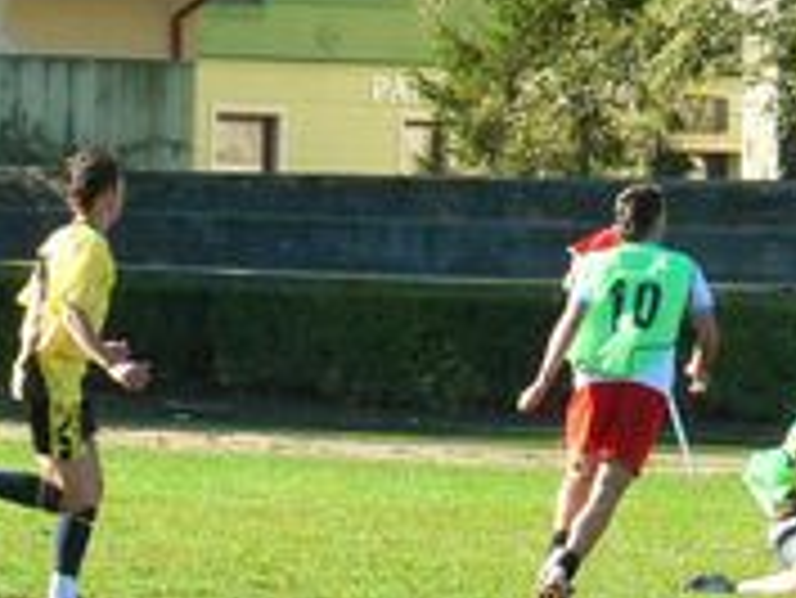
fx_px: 9757
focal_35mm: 424
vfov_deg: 3.5
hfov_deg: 4.7
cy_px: 270
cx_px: 670
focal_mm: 32.3
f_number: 5
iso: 200
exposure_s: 1/400
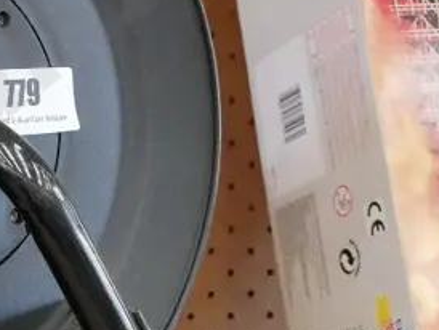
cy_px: 134
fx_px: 1612
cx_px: -87
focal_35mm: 127
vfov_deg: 11.7
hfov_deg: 15.0
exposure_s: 1/40
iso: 3200
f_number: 5.6
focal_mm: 17
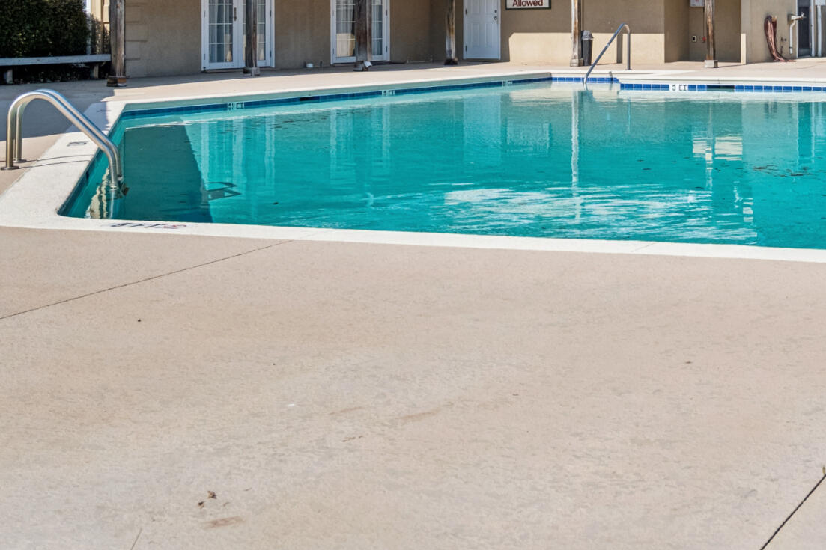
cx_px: 734
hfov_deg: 28.6
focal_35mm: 68
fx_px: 1560
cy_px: -48
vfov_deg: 19.2
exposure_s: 1/2000
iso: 320
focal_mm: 25
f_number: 5.6
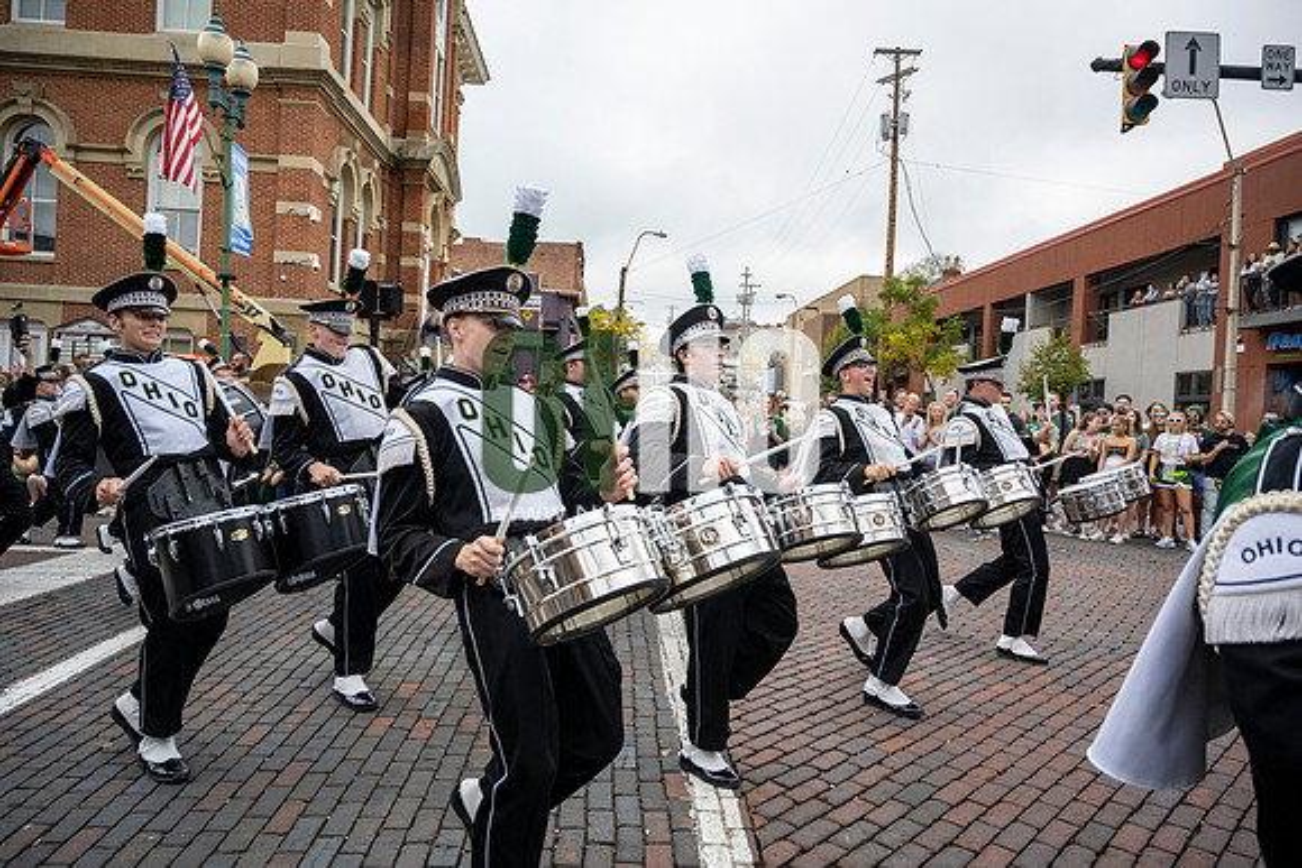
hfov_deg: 73.7
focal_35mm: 24
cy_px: 434
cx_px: 651
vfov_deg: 53.2
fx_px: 868
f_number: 4
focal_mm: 24
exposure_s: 1/1600
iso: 800
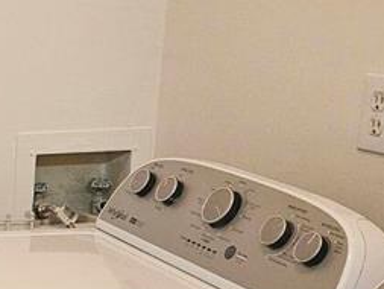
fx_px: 1210
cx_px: -161
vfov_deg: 13.5
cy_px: 243
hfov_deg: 16.7
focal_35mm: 109
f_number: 1.8
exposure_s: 1/120
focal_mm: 5.4
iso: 640
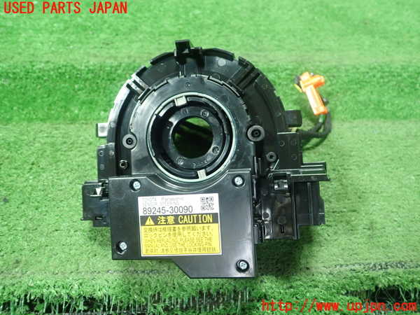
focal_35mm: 30
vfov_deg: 46.8
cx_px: 210
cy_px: 158
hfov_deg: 60.0
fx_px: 364
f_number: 2.3
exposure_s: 1/125
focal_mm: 5.5
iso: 800
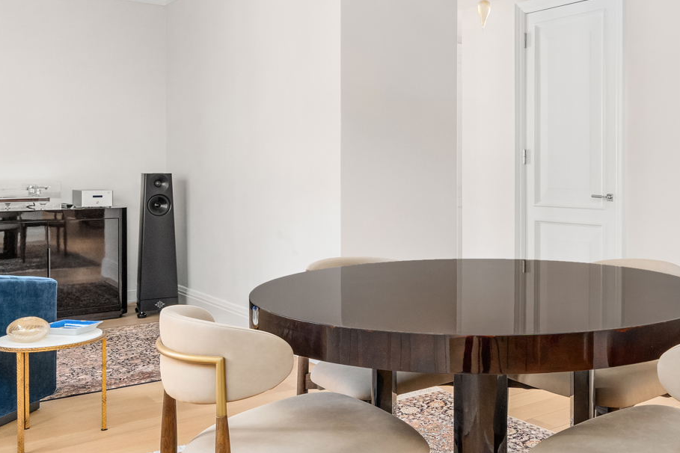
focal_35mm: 38
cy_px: 185
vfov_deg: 35.0
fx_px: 718
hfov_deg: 49.5
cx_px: 470
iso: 1250
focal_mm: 18
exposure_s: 1.6
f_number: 13
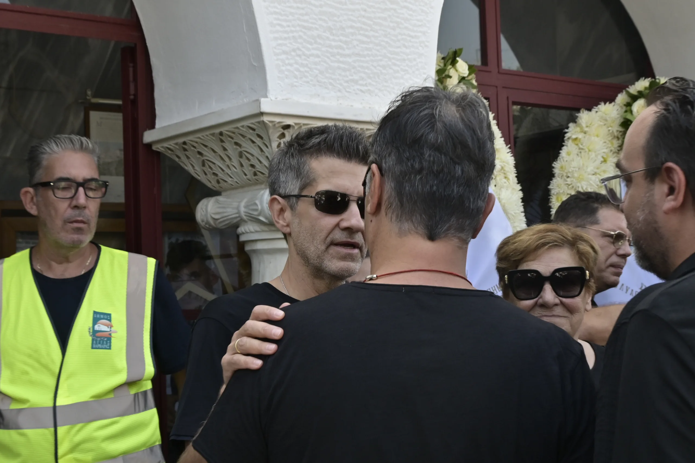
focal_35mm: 54
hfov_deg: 36.9
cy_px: 232
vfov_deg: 25.1
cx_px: 348
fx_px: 1042
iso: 500
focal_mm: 36
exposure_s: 1/400
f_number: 8
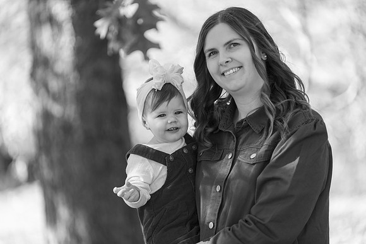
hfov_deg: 13.7
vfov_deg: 9.2
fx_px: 1525
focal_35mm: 150
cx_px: 183
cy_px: 122
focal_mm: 150
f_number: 2.8
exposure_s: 1/250
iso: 320
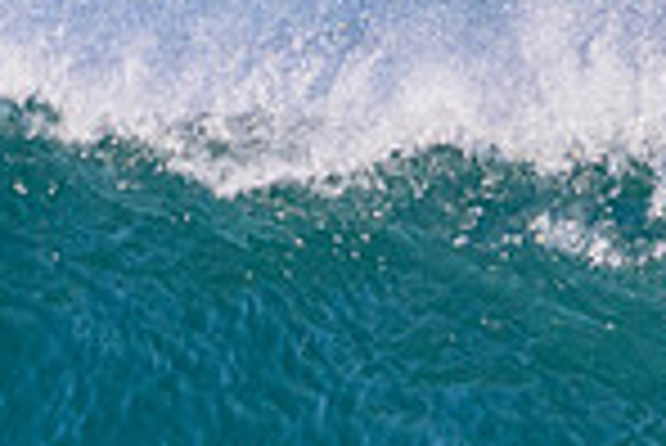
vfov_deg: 0.4
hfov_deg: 0.7
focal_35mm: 3135
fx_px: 58053
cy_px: 773
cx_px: 274
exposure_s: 1/2000
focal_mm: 800
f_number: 11
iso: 2200
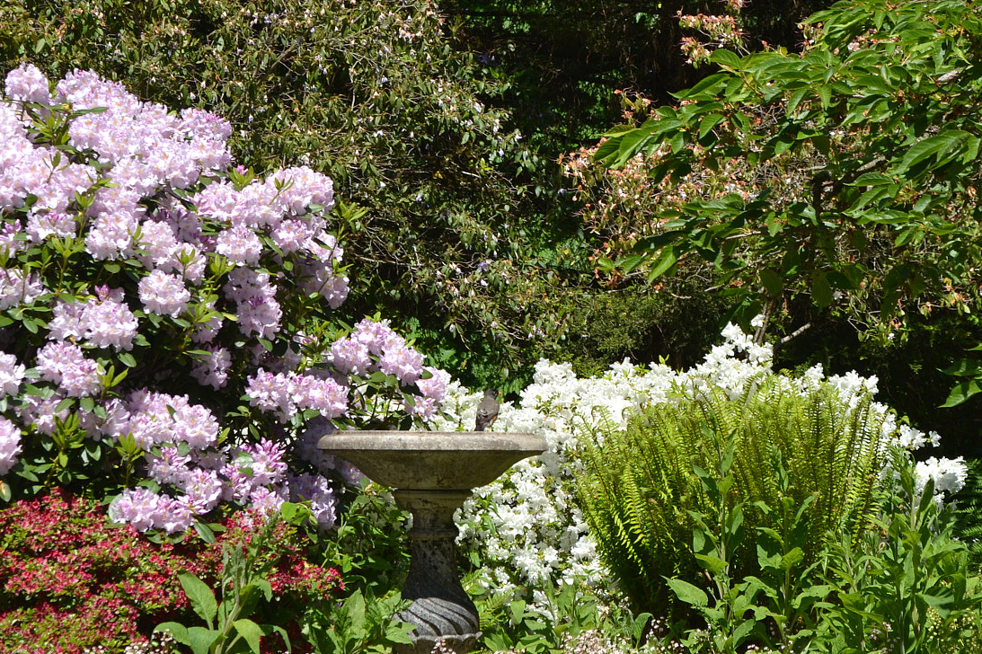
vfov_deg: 11.3
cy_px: 308
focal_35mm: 121
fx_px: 3292
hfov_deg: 17.0
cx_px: 550
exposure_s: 1/200
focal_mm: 55
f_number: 8
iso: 100
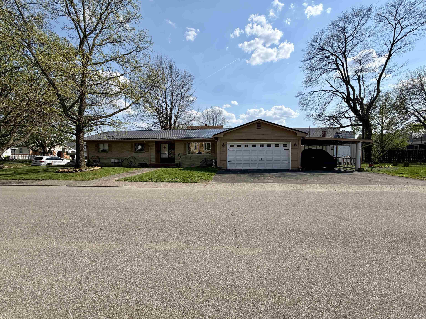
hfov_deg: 102.1
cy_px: 160
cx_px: 213
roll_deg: +0.2
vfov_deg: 85.7
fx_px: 172
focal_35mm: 14
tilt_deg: -2.5
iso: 20
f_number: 2.2
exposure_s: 1/1105
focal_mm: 2.22
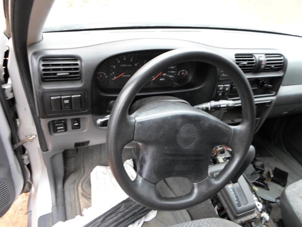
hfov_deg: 69.4
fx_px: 218
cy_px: 114
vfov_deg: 54.9
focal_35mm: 25
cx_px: 151
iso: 240
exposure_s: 1/30
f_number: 2.5
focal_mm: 4.5
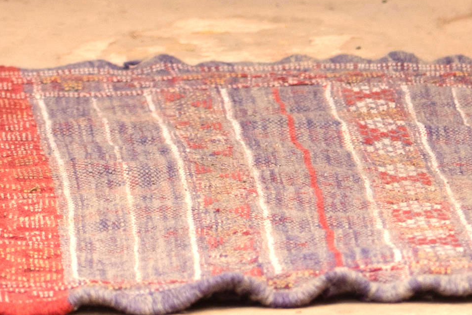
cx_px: -311
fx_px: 7883
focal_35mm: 601
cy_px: -579
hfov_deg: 3.4
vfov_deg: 2.3
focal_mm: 95
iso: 125
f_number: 2.8
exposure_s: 1/2000
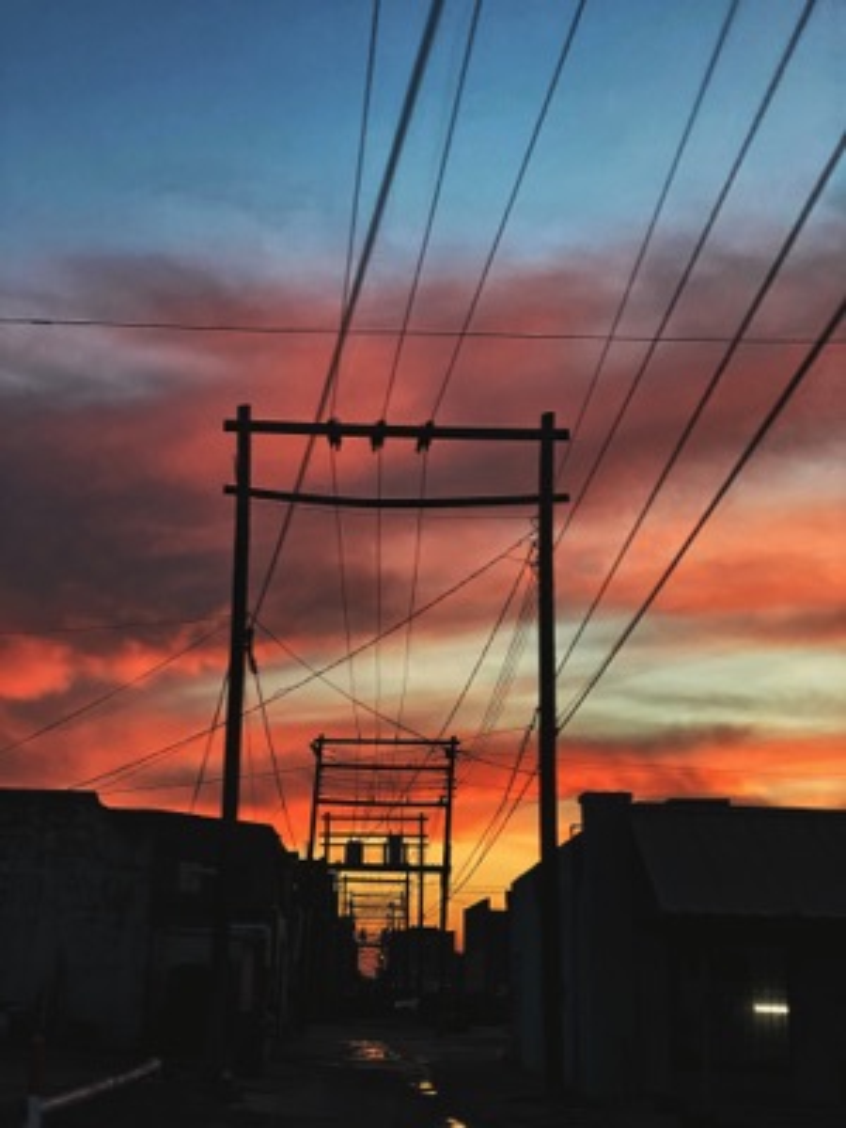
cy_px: 564
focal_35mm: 52
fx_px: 1694
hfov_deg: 28.0
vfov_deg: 36.8
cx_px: 423
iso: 160
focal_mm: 6
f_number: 2
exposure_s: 1/85
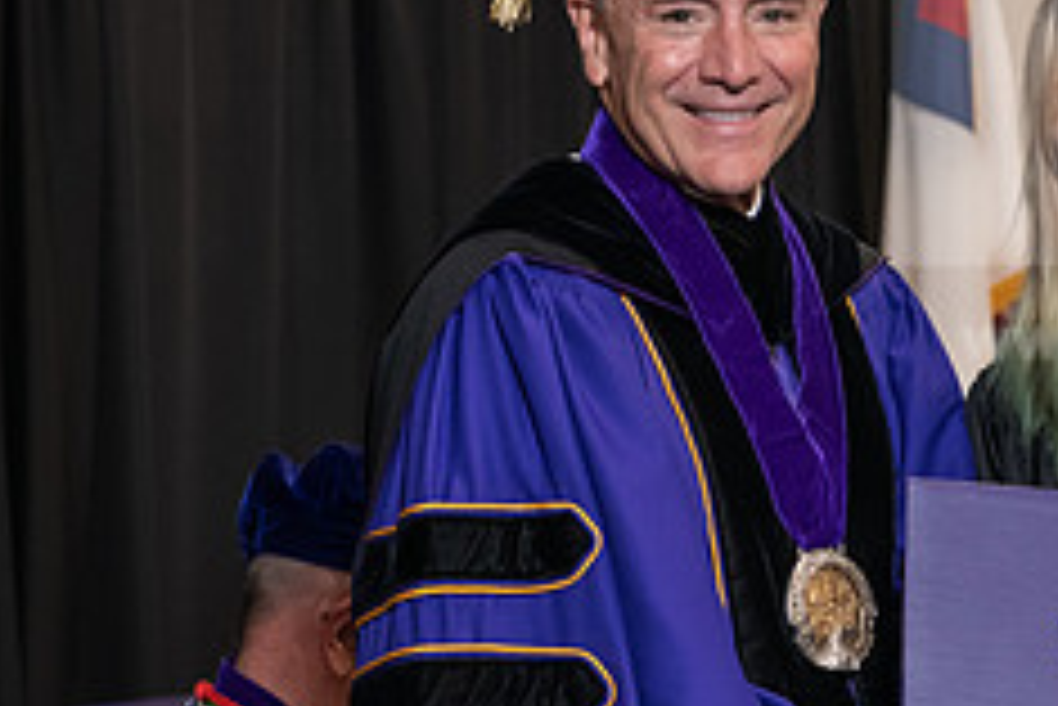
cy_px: 434
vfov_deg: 7.9
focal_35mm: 173
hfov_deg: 11.9
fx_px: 5087
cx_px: 756
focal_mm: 70
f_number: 5
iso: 2000
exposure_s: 1/125
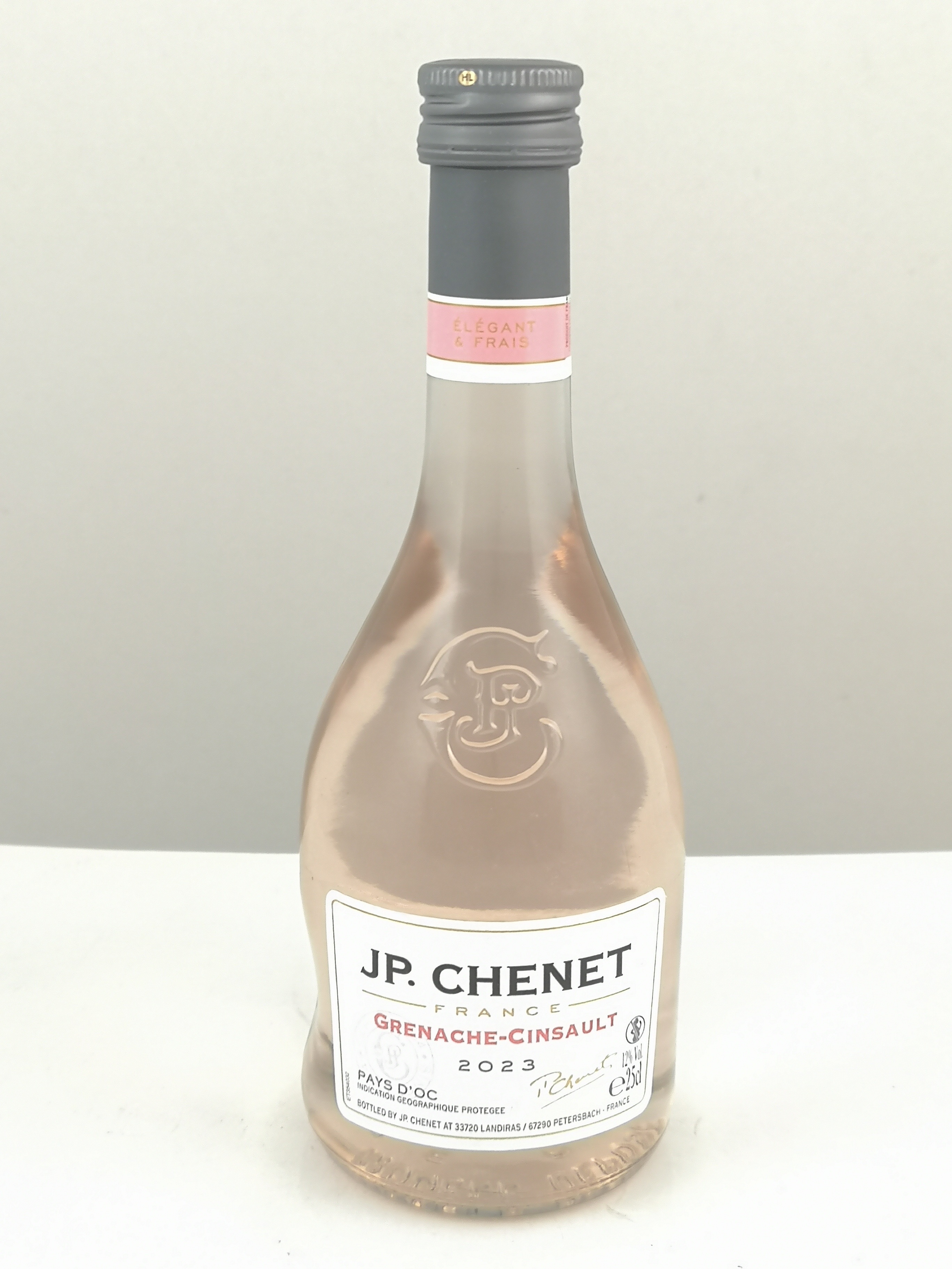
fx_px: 1723
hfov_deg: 30.9
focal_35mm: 47
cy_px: 634
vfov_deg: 40.4
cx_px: 476
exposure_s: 1/30
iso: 50
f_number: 1.8
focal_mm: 5.58
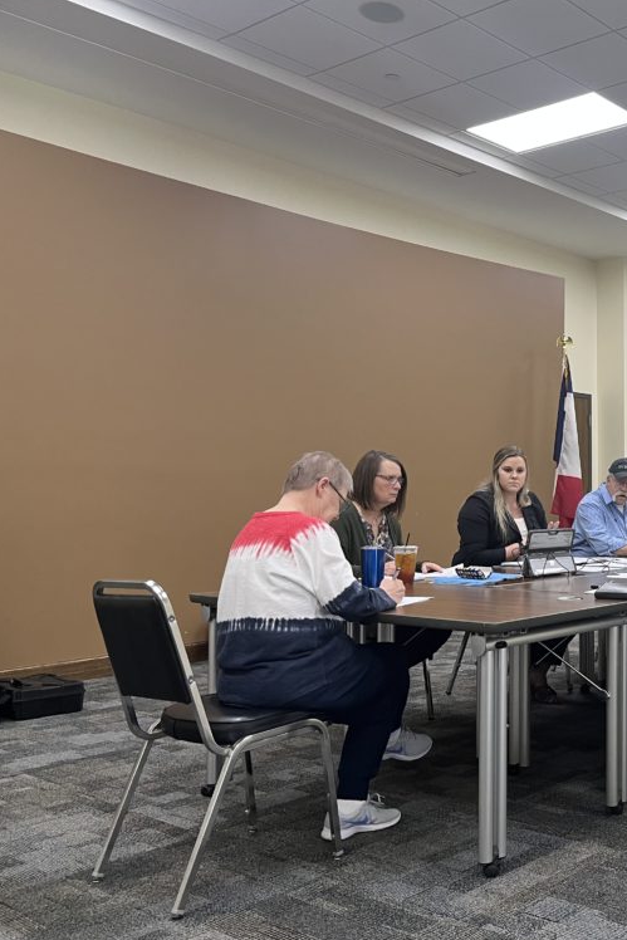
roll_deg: +0.2
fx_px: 966
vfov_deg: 51.9
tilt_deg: +1.8
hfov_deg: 32.8
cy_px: 470
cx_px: 637
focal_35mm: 37
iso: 80
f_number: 1.6
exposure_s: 1/60
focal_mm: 5.1
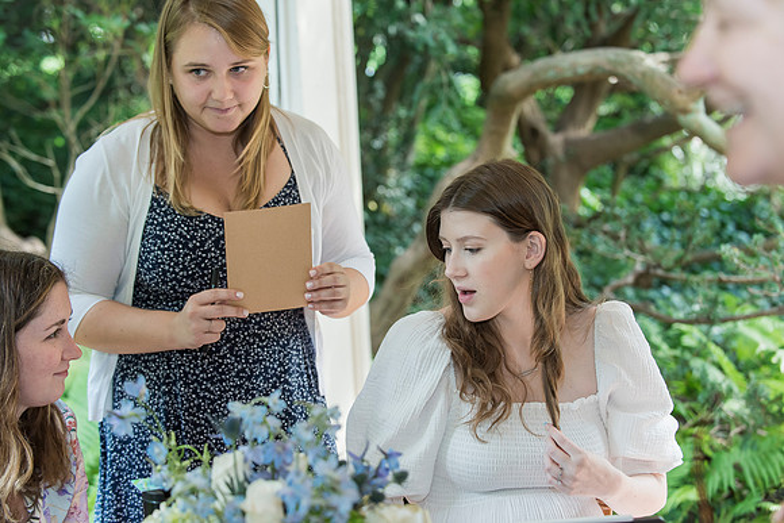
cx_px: 392
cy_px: 262
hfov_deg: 28.8
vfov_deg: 19.5
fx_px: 1525
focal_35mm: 70
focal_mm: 70
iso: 640
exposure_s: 1/125
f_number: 4
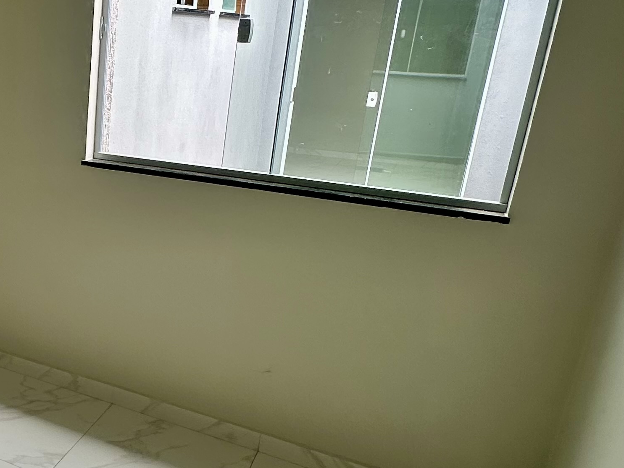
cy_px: 236
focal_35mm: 38
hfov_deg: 42.5
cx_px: 3
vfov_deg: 37.7
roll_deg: -0.5
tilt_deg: -17.5
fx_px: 685
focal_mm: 2.22
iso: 40
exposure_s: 1/156
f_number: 2.2
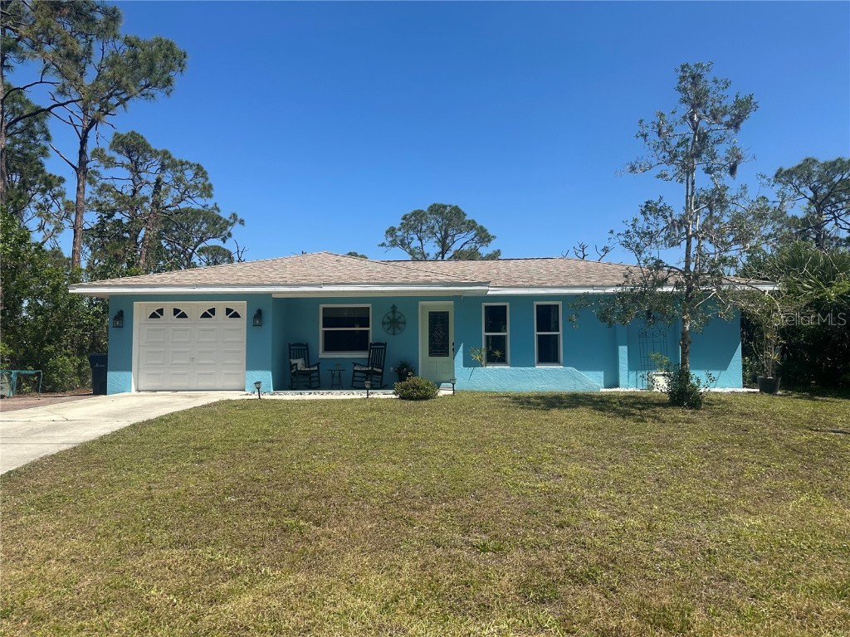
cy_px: 318
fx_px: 589
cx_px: 425
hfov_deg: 71.6
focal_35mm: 24
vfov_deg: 56.8
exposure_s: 1/4762
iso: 80
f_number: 1.78
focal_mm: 6.86
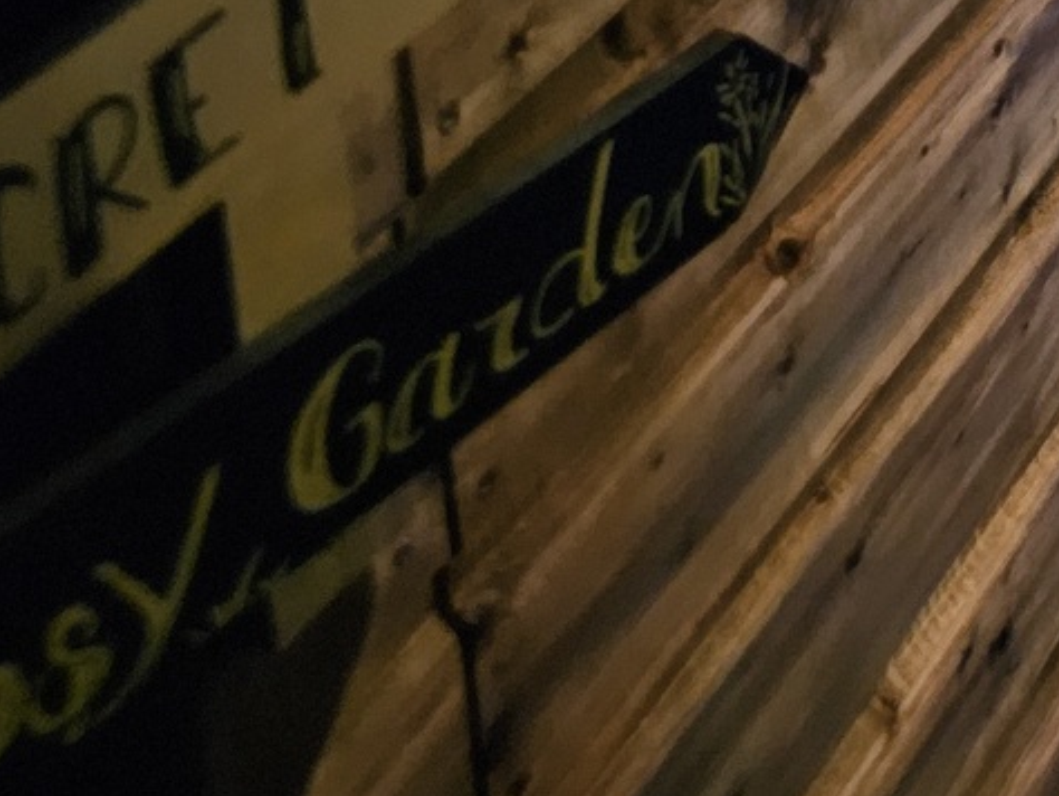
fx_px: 2969
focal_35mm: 97
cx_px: 1946
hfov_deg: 16.6
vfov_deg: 13.2
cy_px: -796
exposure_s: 1/15
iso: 2000
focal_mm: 6.3
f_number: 1.7
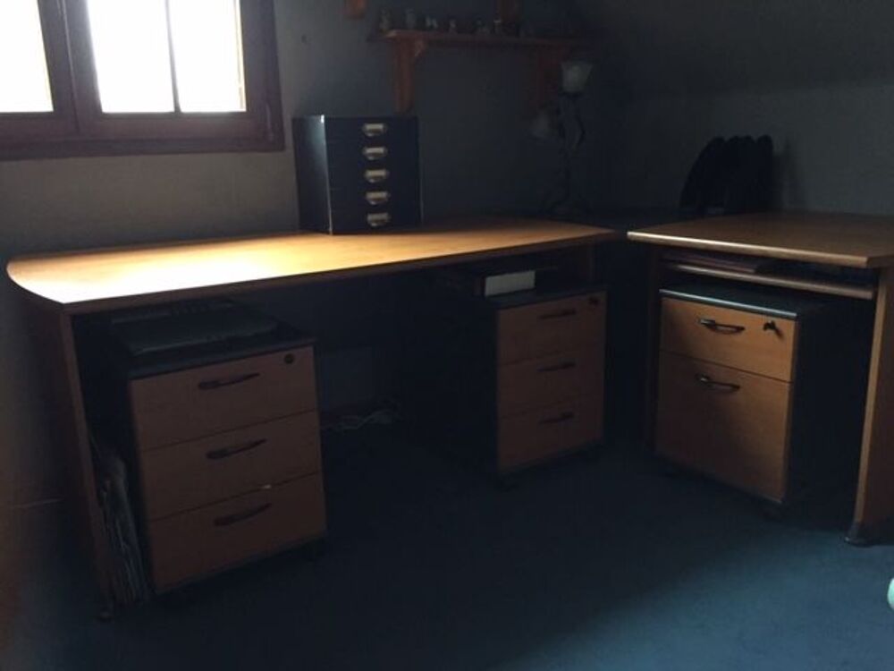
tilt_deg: -13.2
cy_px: 336
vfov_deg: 48.2
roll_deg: +0.6
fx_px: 749
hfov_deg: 61.7
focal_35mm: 29
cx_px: 447
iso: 320
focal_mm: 4.15
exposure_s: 1/17
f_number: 2.2
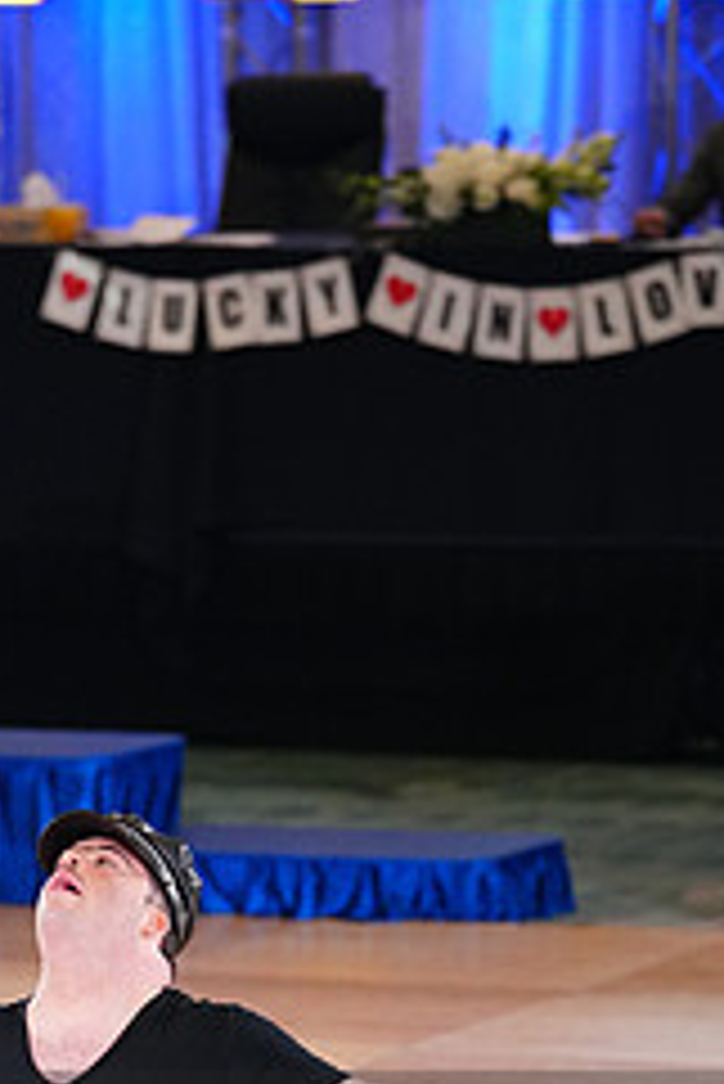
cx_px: 164
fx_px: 8042
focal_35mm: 267
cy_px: 1223
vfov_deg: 7.7
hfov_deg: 5.2
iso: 2500
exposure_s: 1/500
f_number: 2.8
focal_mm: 111
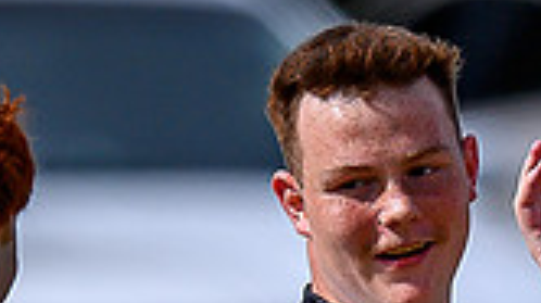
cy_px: 722
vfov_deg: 0.3
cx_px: 619
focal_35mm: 4377
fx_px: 62728
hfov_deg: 0.5
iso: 125
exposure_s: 1/2000
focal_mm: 500
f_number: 4
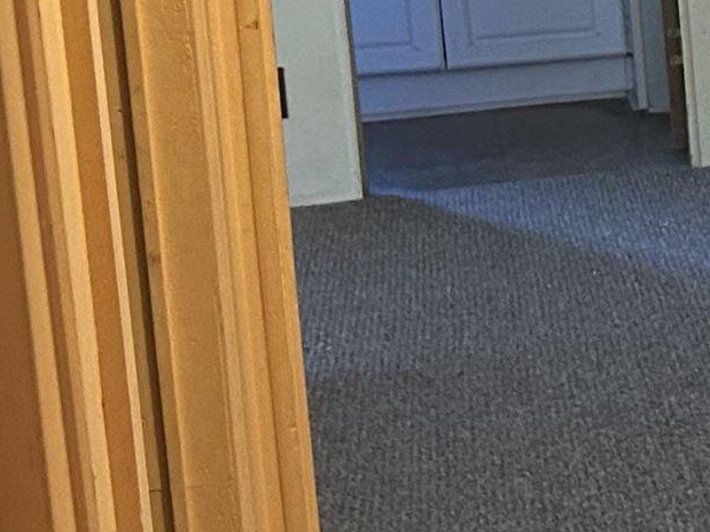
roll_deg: +2.3
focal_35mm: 129
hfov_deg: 13.4
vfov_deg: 11.4
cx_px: 1371
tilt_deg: -9.4
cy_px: 95
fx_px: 2645
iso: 320
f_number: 1.5
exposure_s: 1/60
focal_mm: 5.7
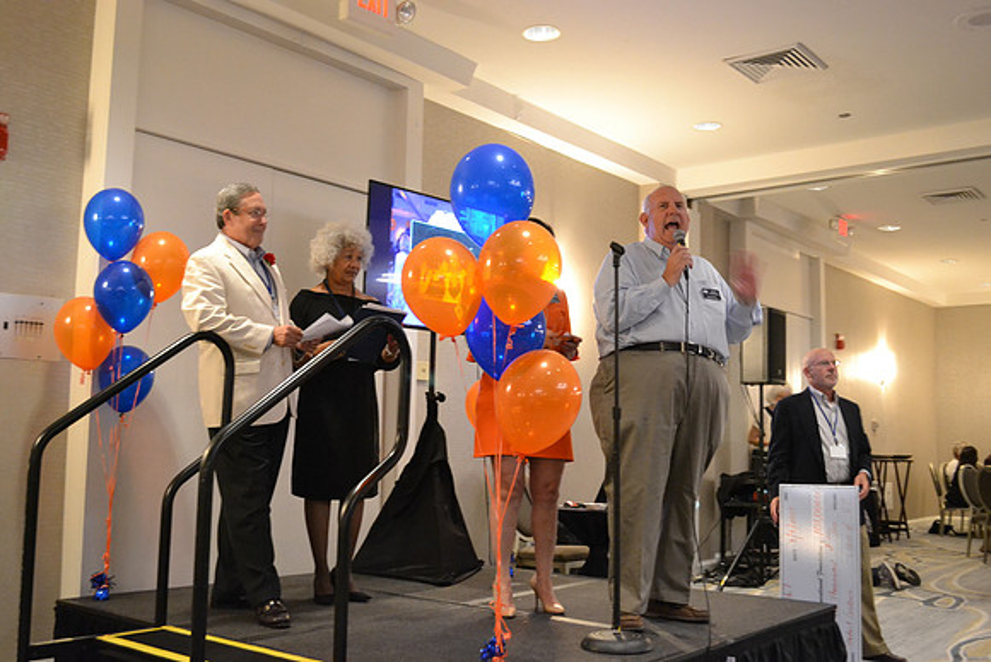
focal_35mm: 36
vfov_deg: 36.9
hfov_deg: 53.1
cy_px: 331
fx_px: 991
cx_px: 496
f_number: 4
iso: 3200
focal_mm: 24
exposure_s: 1/8
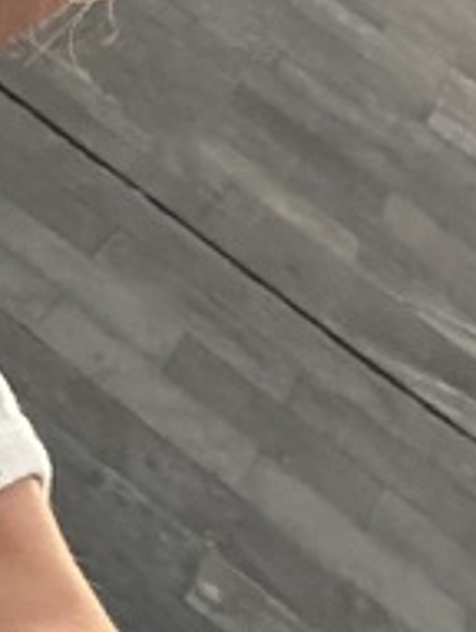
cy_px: -427
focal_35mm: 123
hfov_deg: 11.4
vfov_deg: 14.5
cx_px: -307
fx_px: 2248
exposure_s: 1/60
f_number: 1.9
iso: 100
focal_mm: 2.69
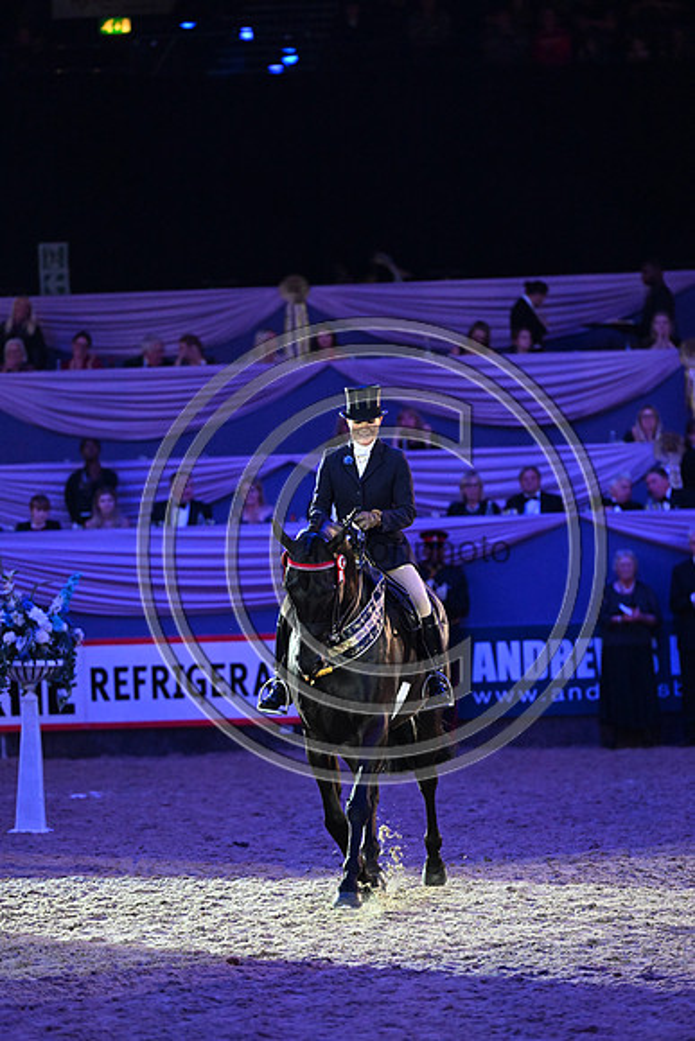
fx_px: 5788
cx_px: 348
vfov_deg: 10.3
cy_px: 520
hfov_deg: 6.9
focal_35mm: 200
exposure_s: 1/800
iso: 8000
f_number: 4
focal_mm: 200
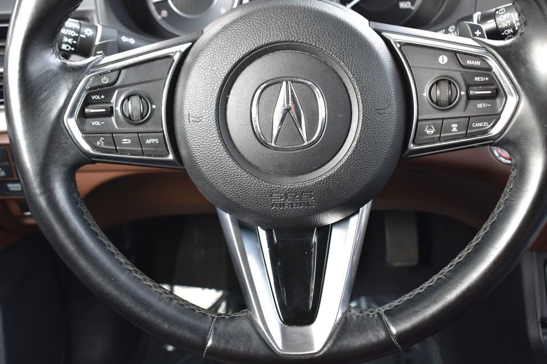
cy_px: 182
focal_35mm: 44
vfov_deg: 30.8
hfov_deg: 45.0
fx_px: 661
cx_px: 274
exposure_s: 1/25
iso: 400
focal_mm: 29
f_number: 7.1
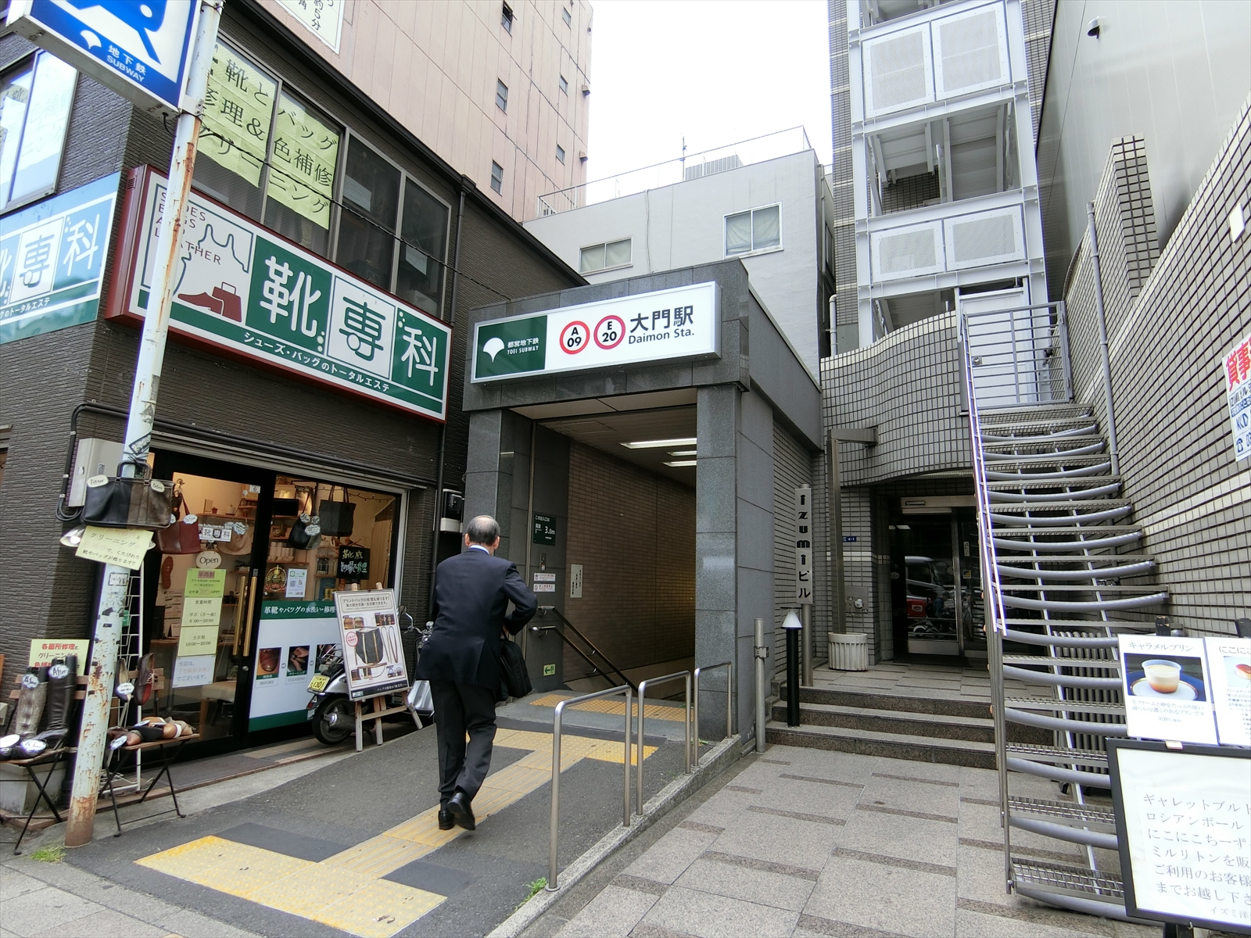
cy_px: 469
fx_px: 687
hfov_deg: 84.7
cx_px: 626
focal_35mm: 19
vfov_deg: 68.7
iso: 80
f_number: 2.7
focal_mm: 4.06
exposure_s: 1/250
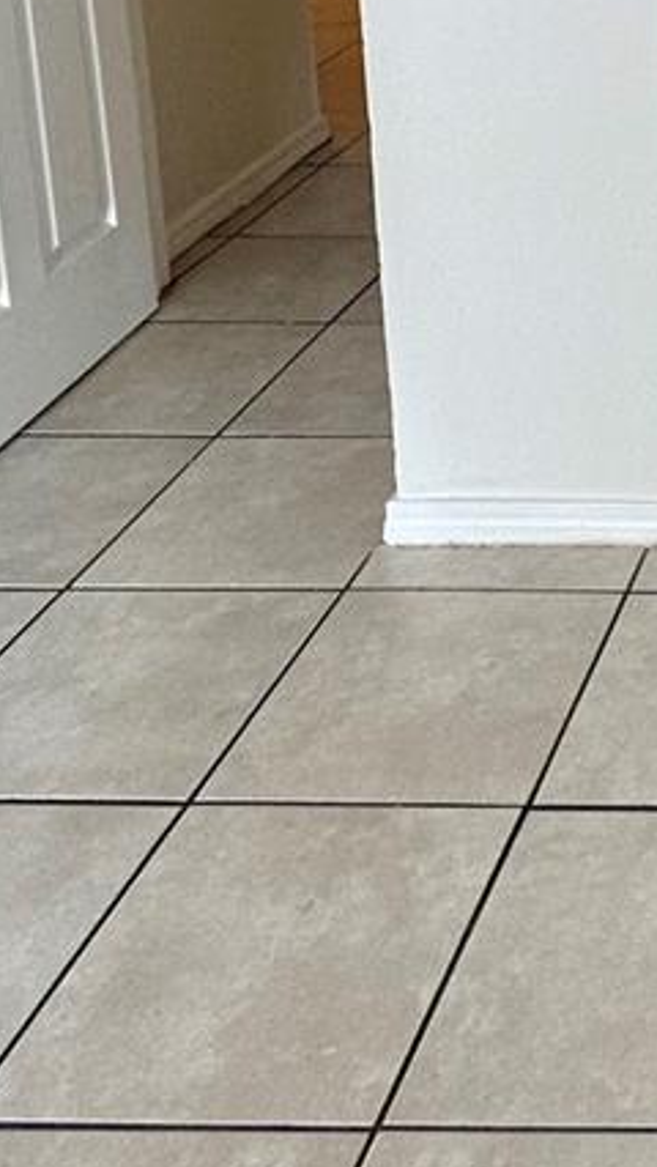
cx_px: 1084
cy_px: -219
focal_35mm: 55
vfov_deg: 31.8
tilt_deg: -9.0
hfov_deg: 18.4
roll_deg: -0.4
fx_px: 1701
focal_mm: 2.22
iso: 125
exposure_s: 1/120
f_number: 2.2
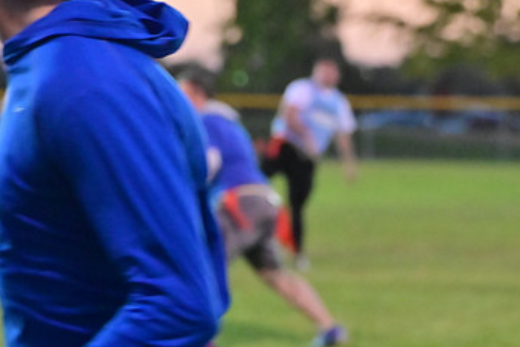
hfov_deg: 7.9
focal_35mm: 262
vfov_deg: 5.2
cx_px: 166
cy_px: 185
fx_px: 3784
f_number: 4
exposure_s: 1/500
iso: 6400
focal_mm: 105
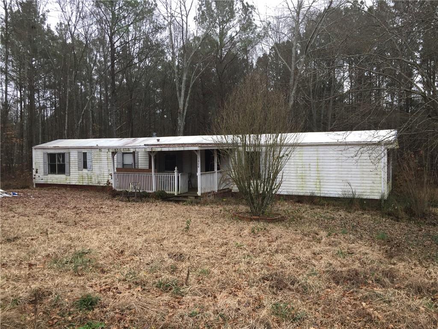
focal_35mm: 29
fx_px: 367
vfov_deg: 48.2
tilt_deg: -0.1
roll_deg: +1.8
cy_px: 164
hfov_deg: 61.7
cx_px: 219
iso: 50
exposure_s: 1/120
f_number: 2.2
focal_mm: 4.15
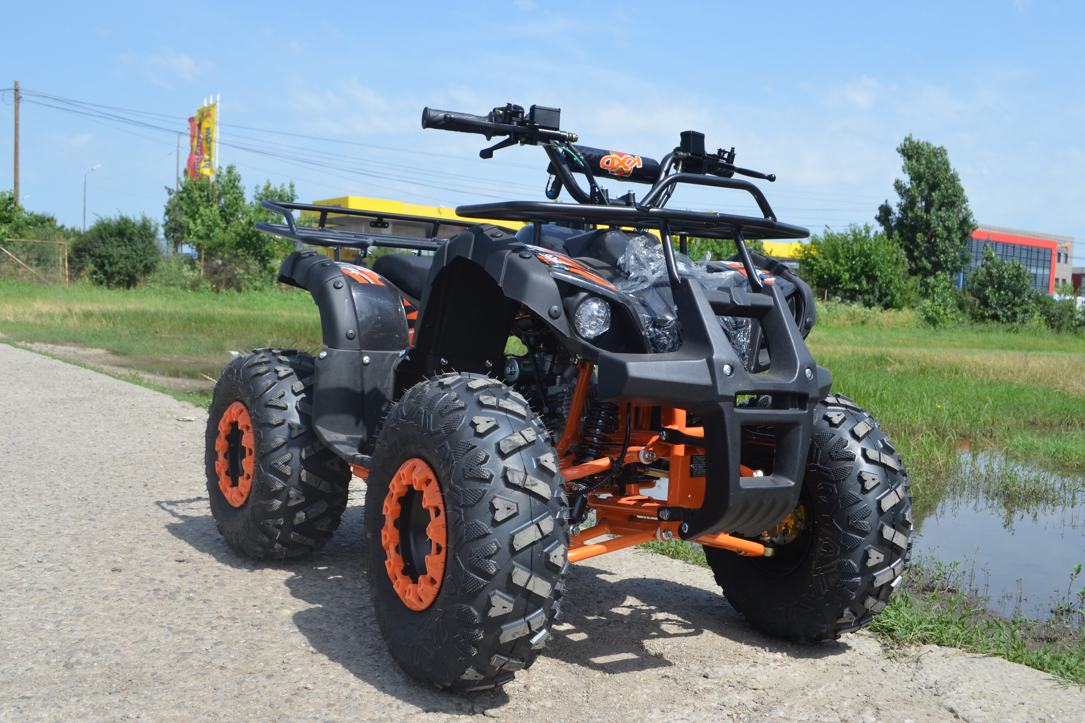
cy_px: 369
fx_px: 1115
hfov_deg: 51.9
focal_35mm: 37
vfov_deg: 35.9
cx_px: 551
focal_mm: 24
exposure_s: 1/250
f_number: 8
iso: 125
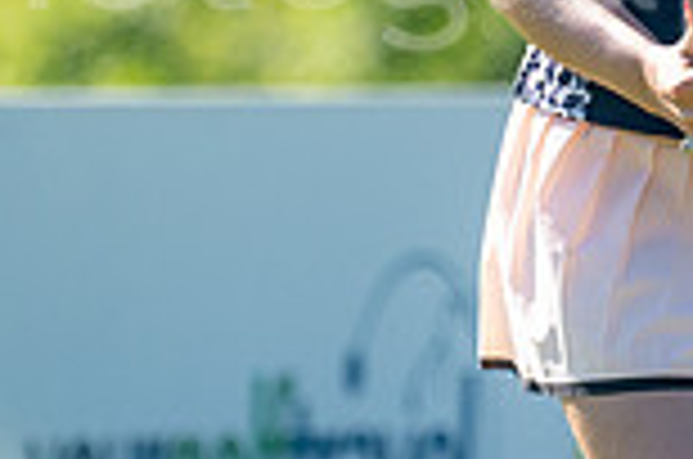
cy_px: -274
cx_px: 428
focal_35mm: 1695
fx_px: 32561
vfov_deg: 0.8
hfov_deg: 1.2
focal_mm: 300
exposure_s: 1/1000
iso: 250
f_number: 4.5
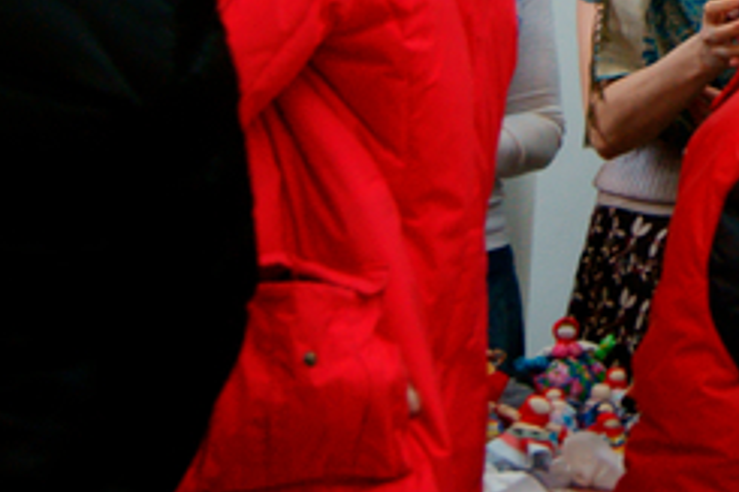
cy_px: -154
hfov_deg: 14.4
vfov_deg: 9.8
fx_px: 2810
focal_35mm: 137
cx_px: 938
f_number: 4.5
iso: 400
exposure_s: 1/15
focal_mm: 28
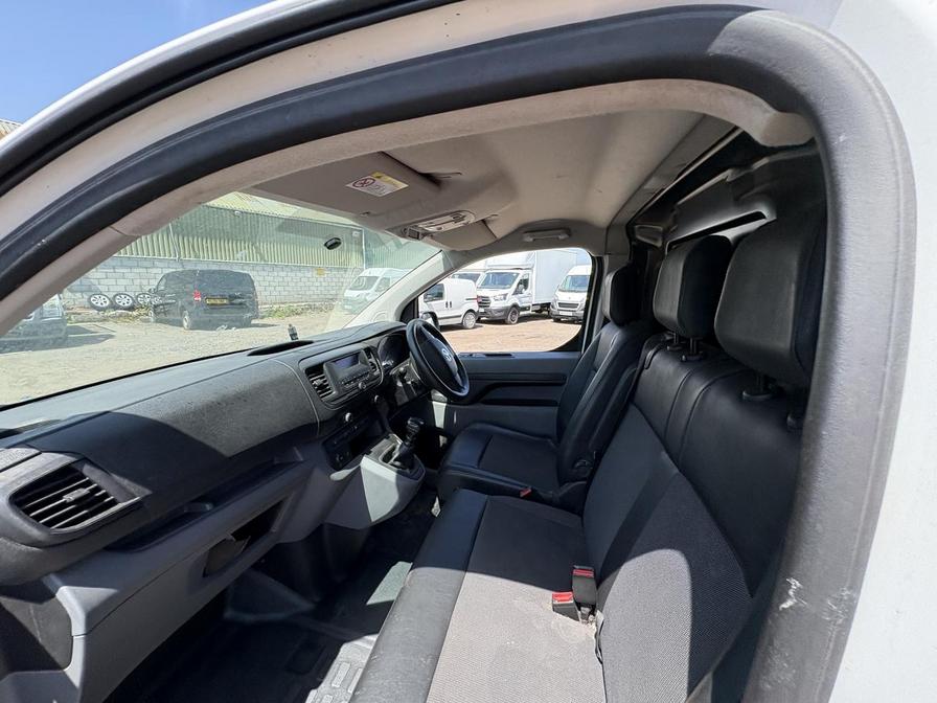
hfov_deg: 102.1
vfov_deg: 85.7
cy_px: 352
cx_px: 468
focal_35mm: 14
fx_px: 379
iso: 64
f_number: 2.2
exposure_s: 1/605
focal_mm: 2.22
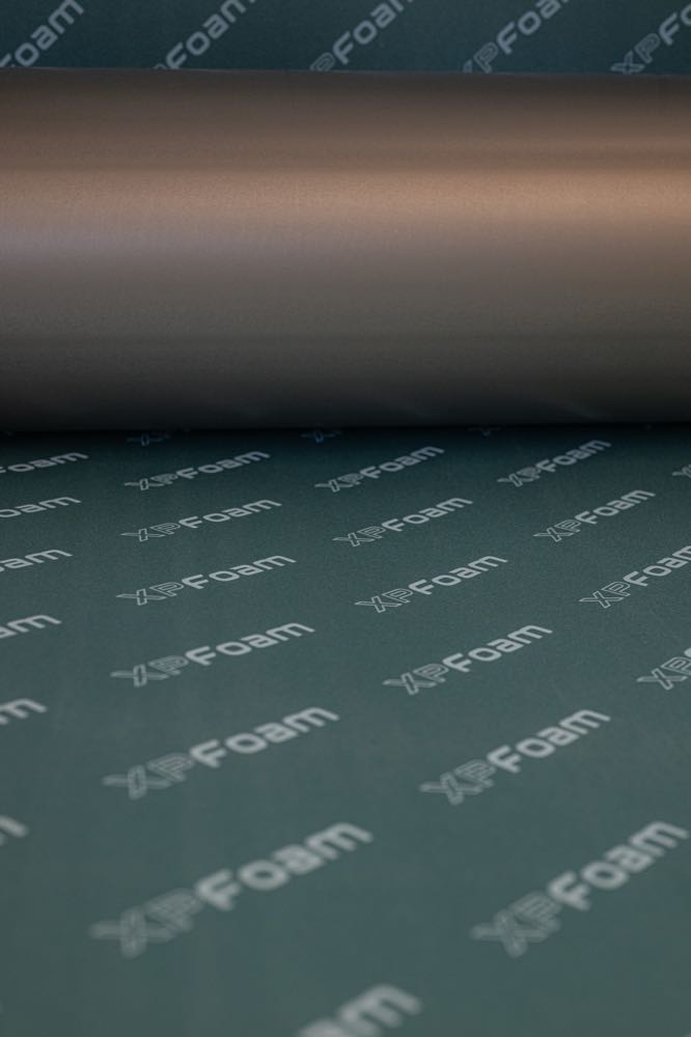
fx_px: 1440
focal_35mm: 50
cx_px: 346
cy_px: 518
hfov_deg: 27.0
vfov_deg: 39.6
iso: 1000
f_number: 4
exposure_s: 1/200
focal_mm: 50
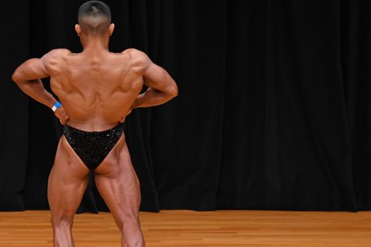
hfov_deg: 4.6
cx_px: 93
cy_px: 160
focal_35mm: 446
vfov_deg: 3.1
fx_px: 4596
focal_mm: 190
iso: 3200
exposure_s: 1/400
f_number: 5.6
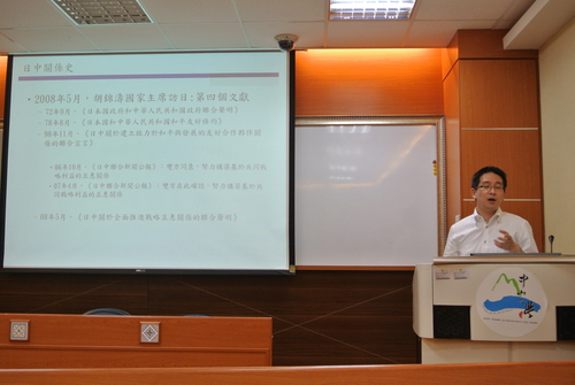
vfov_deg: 33.5
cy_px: 192
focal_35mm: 40
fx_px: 640
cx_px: 288
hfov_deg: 48.4
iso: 360
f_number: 4.2
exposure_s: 1/60
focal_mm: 15.1
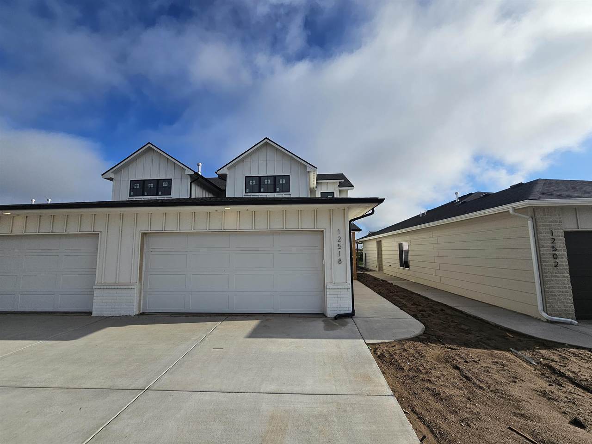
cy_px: 222
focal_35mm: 13
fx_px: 222
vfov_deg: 89.9
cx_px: 296
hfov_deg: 106.2
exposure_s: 1/3988
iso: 50
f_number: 2.2
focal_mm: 2.2
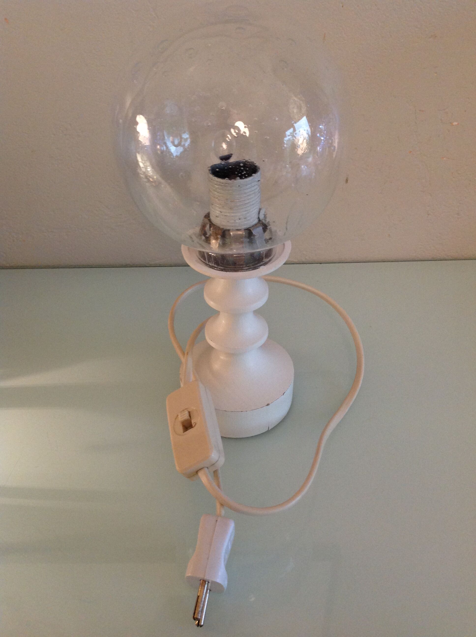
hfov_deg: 40.6
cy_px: 318
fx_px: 643
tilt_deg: -37.8
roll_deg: +3.5
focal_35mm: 35
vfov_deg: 52.7
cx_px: 238
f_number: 2.4
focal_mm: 4.28
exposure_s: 1/17
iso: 200
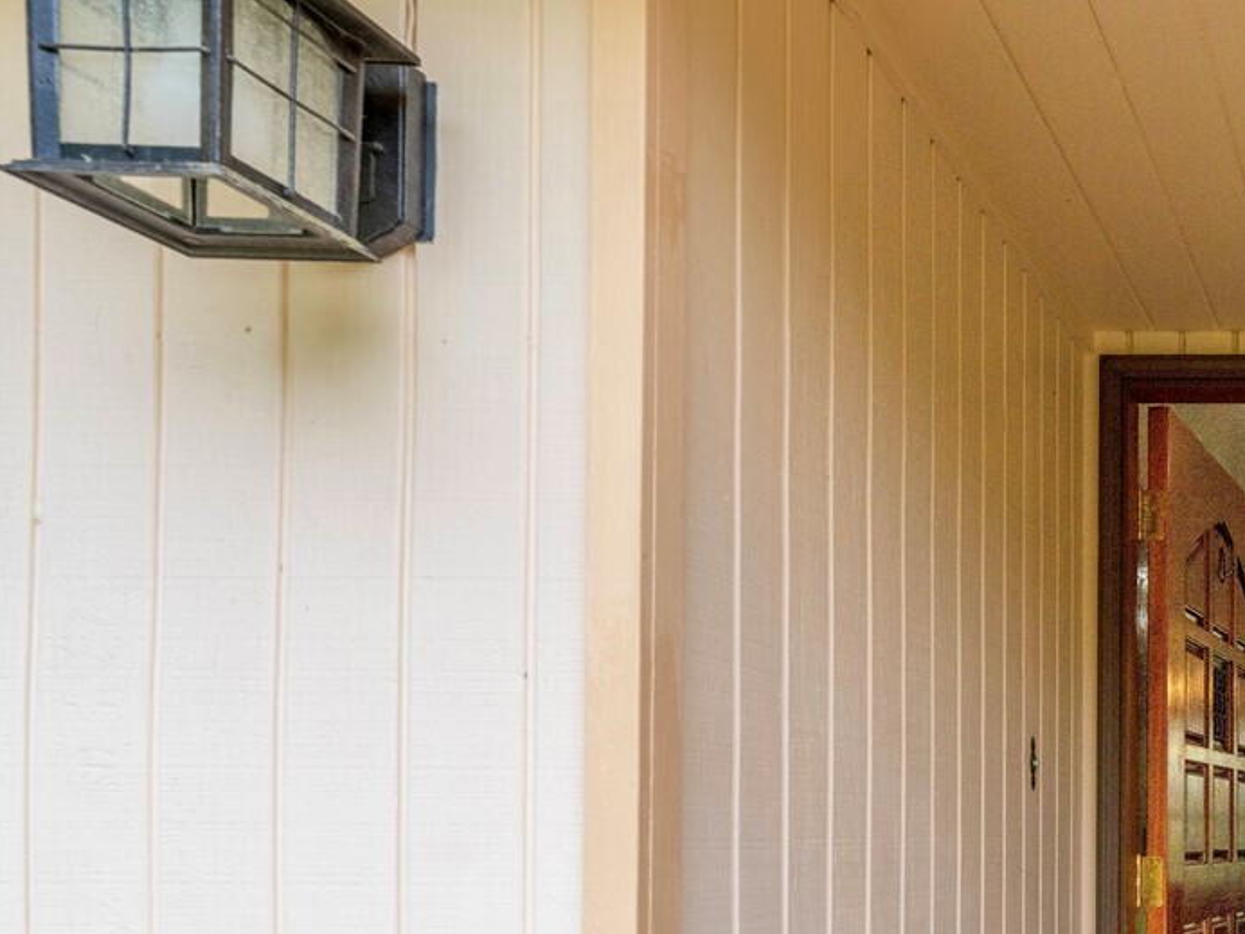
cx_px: 1406
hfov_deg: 42.1
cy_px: 989
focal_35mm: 33
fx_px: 1187
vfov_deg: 37.1
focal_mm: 14
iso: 320
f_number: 8
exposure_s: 1/640
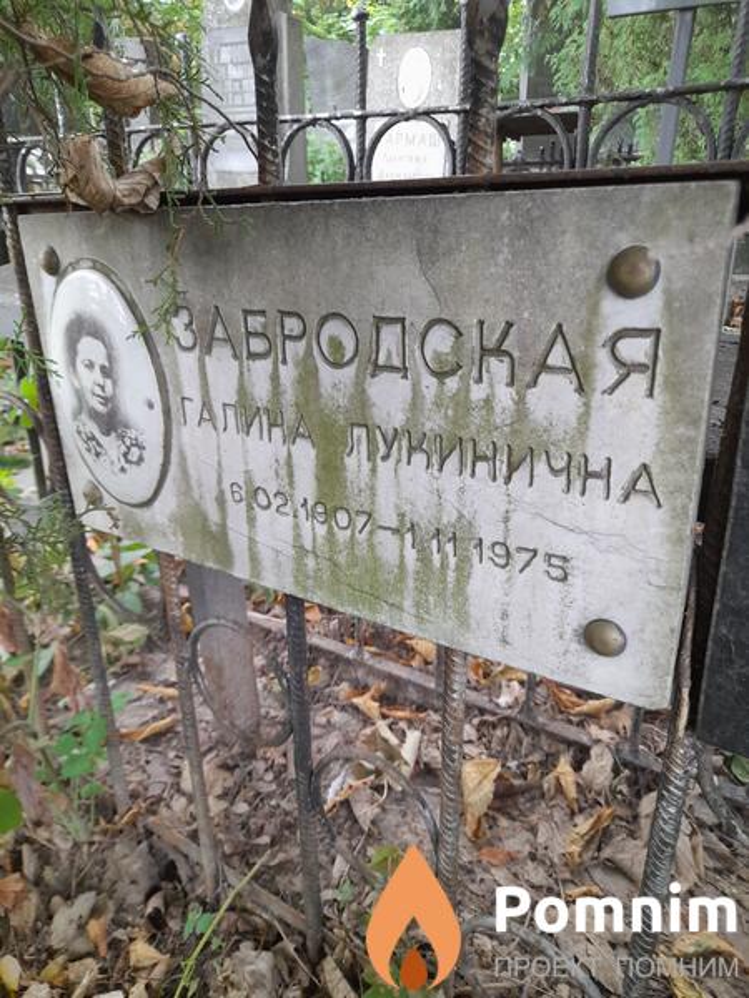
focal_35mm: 25
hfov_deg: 54.9
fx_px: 721
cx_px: 374
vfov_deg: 69.4
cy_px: 499
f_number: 2
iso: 200
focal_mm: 4.6
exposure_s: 1/50
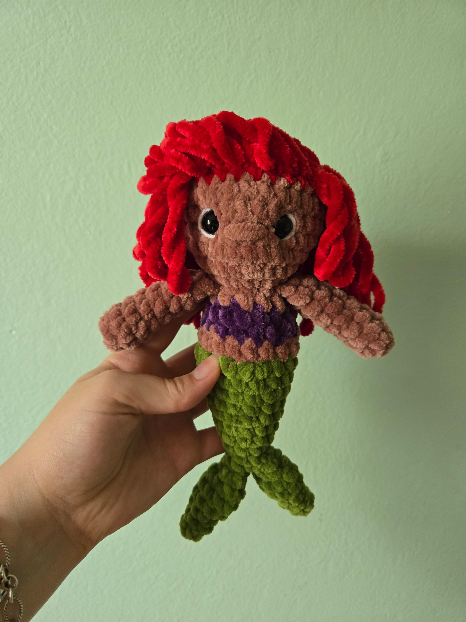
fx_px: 413
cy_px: 311
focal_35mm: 23
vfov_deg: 73.9
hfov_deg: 58.9
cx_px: 233
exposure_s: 1/120
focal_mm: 5.4
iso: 400
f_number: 1.8
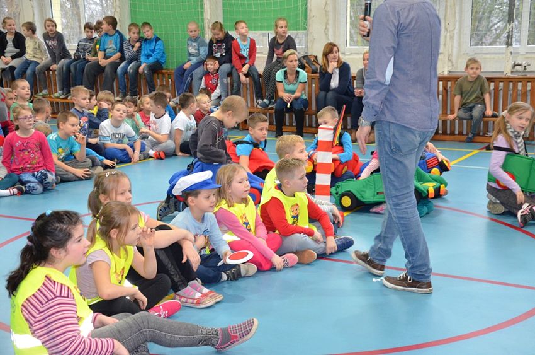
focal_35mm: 57
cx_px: 268
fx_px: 845
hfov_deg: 35.1
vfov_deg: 23.7
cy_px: 178
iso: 2500
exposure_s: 1/60
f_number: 4.5
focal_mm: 38
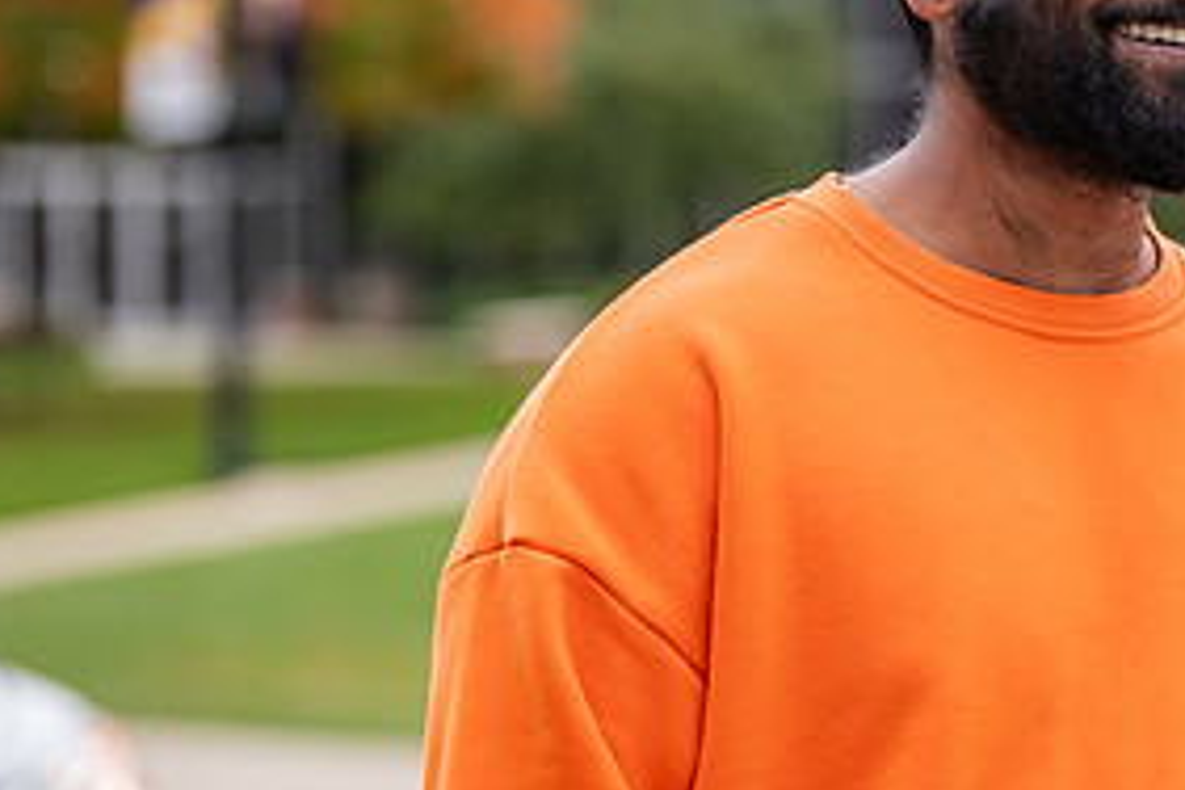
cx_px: 1063
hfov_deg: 9.8
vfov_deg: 6.5
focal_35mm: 210
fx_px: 6912
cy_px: 103
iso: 200
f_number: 3.2
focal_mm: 102
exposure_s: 1/500
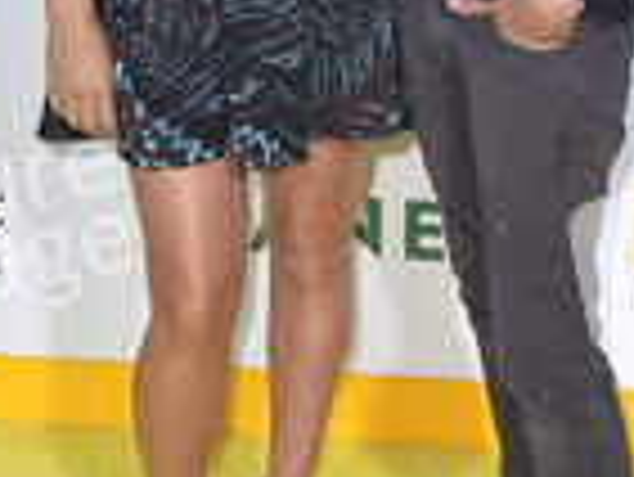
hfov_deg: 15.0
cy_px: 22
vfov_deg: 11.2
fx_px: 2401
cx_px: 393
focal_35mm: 131
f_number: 6.3
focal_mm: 48
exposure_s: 1/320
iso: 500
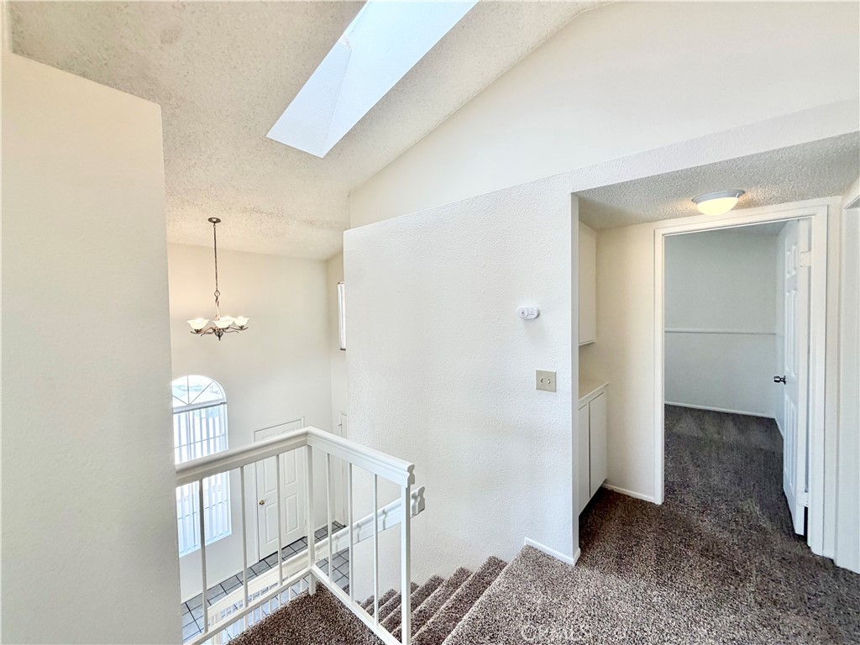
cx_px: 430
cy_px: 322
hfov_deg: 102.1
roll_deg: +0.8
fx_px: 348
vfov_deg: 85.7
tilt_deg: -1.4
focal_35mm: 14
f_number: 2.2
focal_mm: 2.22
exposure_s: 1/120
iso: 64
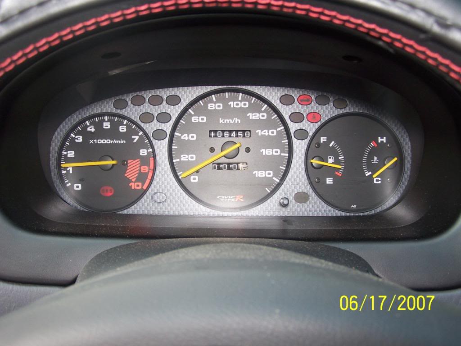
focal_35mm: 48
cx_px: 230
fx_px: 639
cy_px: 173
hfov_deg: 39.7
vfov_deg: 30.3
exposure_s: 1/60
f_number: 3.2
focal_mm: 8
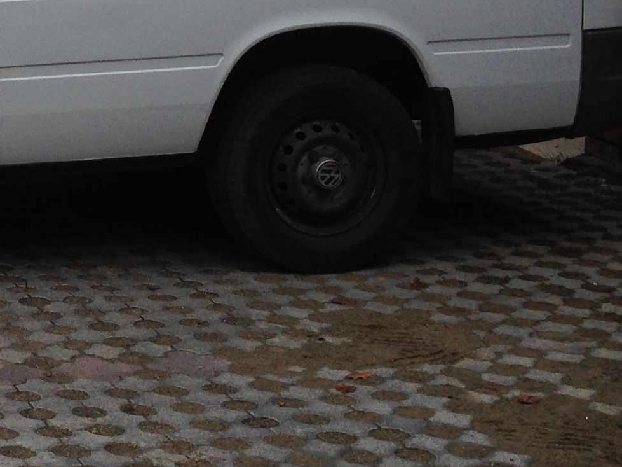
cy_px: -52
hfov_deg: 16.6
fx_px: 1976
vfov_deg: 13.2
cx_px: -243
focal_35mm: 110
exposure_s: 1/174
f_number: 2.4
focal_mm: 4.12
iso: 50
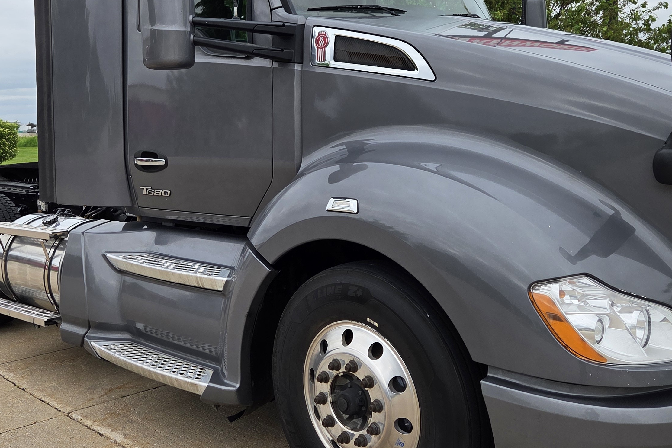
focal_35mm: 43
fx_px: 803
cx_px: 297
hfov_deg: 45.3
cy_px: 115
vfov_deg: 30.7
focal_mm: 5.4
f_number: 1.8
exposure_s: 1/2228
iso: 80
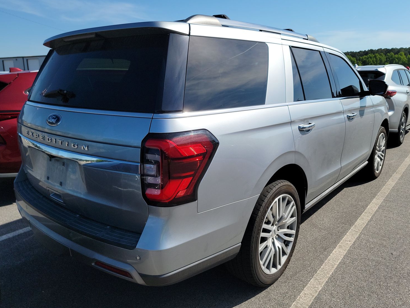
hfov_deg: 67.3
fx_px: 308
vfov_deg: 53.0
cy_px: 143
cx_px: 207
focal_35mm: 26
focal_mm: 6.7
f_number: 1.8
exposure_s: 1/1172
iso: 50
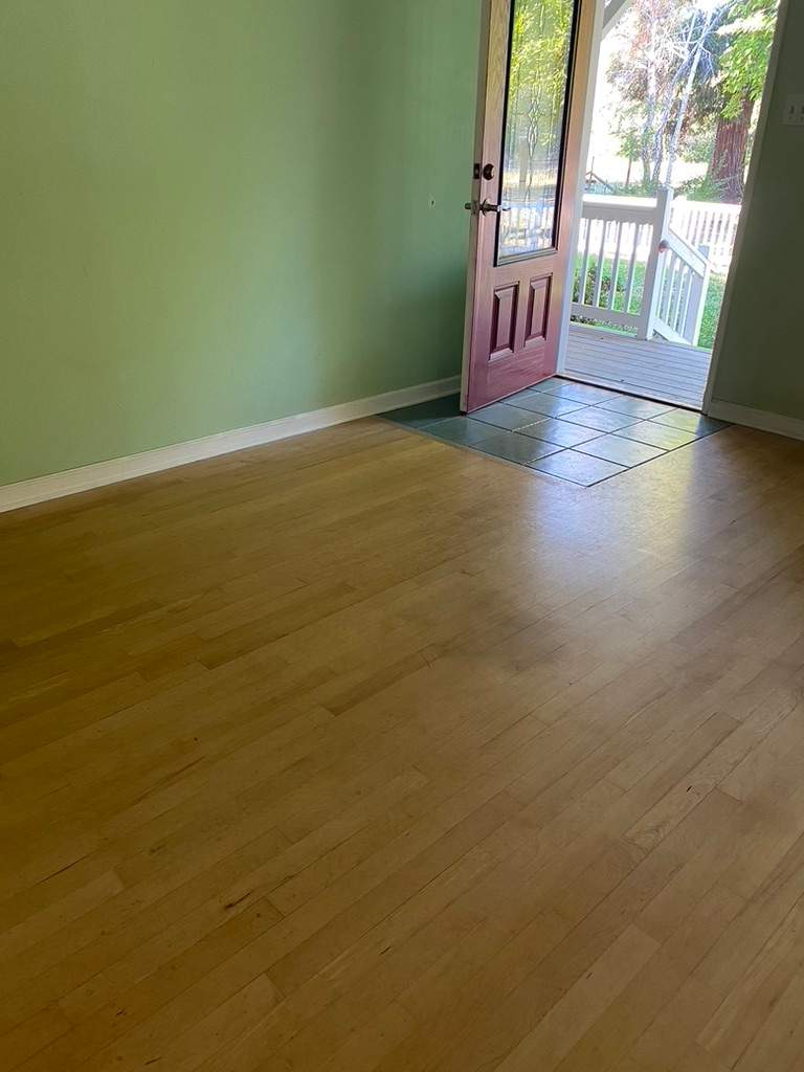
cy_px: 536
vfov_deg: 67.3
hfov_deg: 53.1
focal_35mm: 26
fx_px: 805
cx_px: 402
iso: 125
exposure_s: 1/60
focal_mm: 4.25
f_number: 1.8
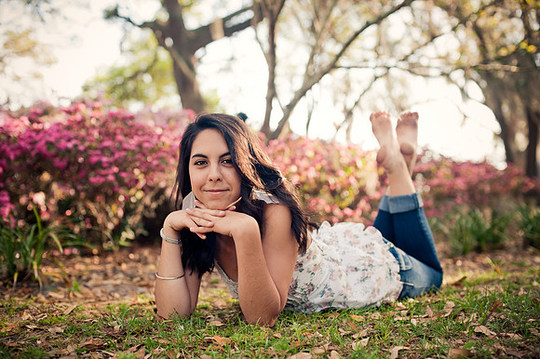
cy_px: 180
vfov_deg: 27.0
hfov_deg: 39.6
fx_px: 750
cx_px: 270
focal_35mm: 50
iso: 200
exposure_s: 1/250
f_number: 3.2
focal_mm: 50
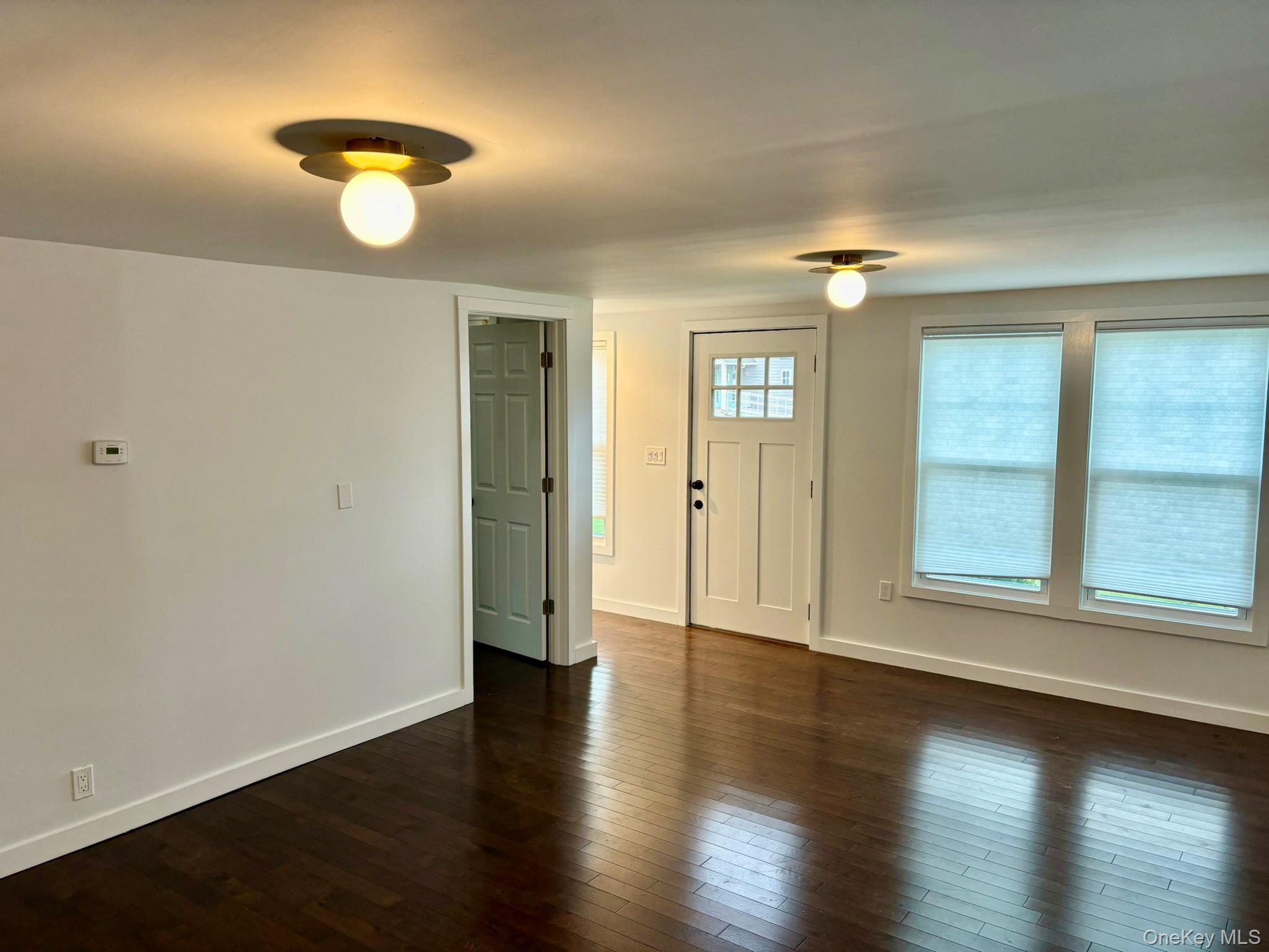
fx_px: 953
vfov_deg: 53.1
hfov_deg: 67.3
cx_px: 634
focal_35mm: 26
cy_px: 476
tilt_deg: -5.1
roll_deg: -0.2
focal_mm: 5.96
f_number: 1.6
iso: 100
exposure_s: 1/60
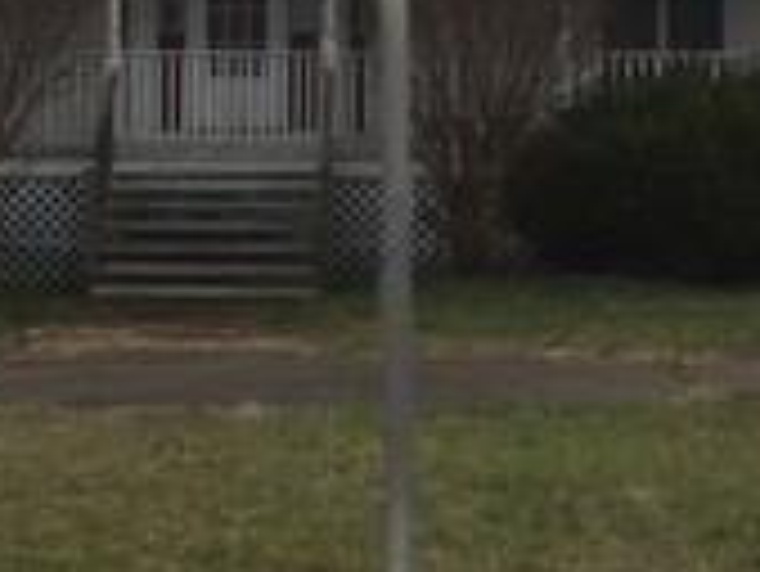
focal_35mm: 110
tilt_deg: +3.4
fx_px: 2417
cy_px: 41
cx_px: 400
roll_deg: -0.9
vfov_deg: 13.3
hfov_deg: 17.9
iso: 25
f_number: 2.2
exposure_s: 1/2653
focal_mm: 4.15
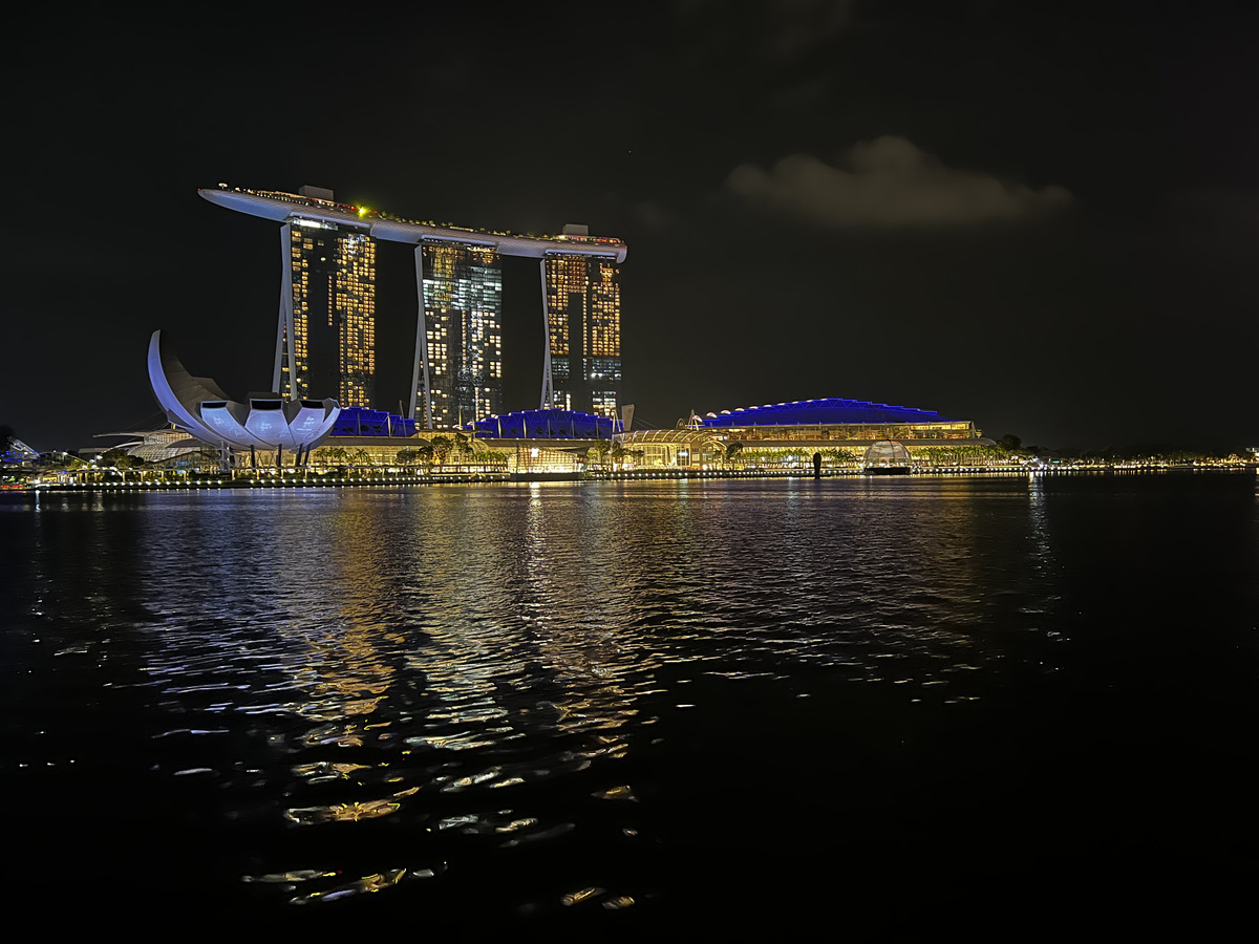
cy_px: 472
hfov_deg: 67.3
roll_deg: +1.2
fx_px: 946
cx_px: 630
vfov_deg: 53.1
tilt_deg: -0.2
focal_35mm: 26
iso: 640
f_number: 1.5
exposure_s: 1/14
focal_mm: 5.7
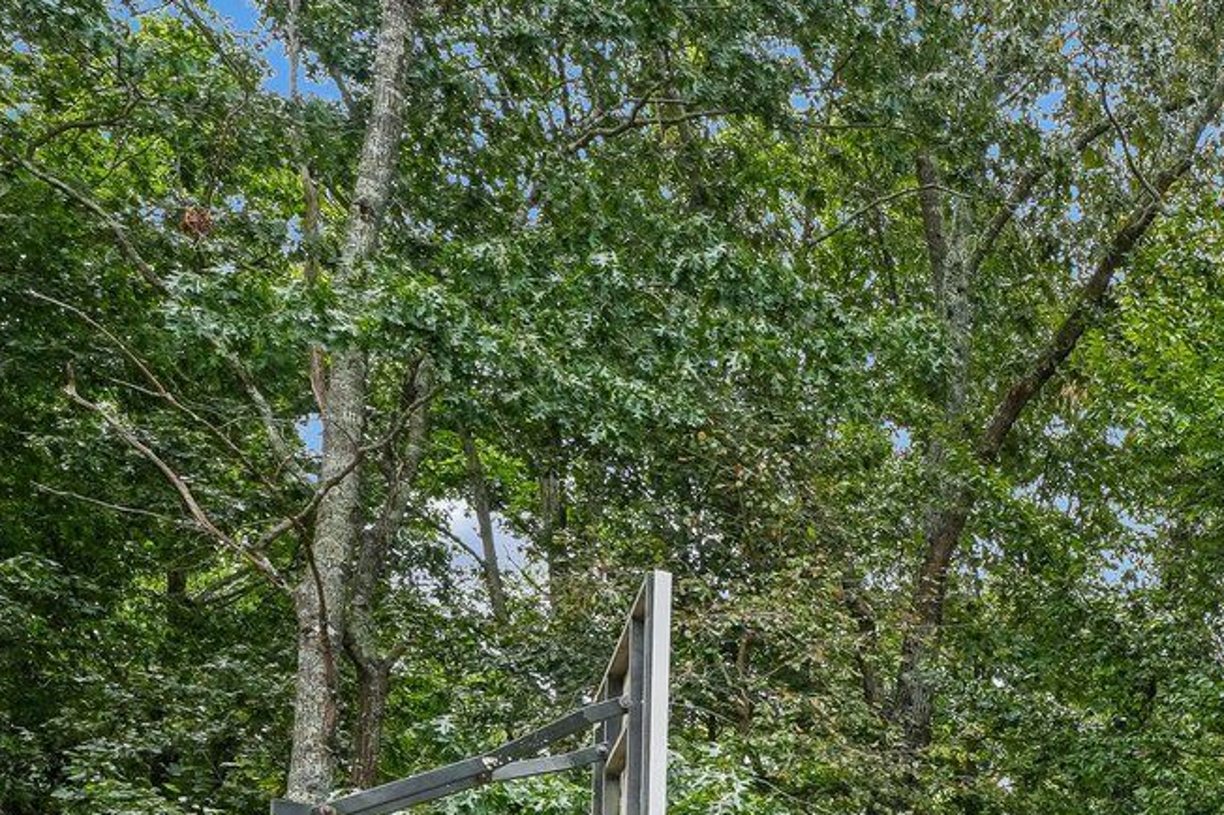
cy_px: 1265
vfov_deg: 23.5
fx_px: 1495
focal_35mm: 44
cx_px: 1750
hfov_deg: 30.1
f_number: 8
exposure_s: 1/400
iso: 320
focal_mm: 14
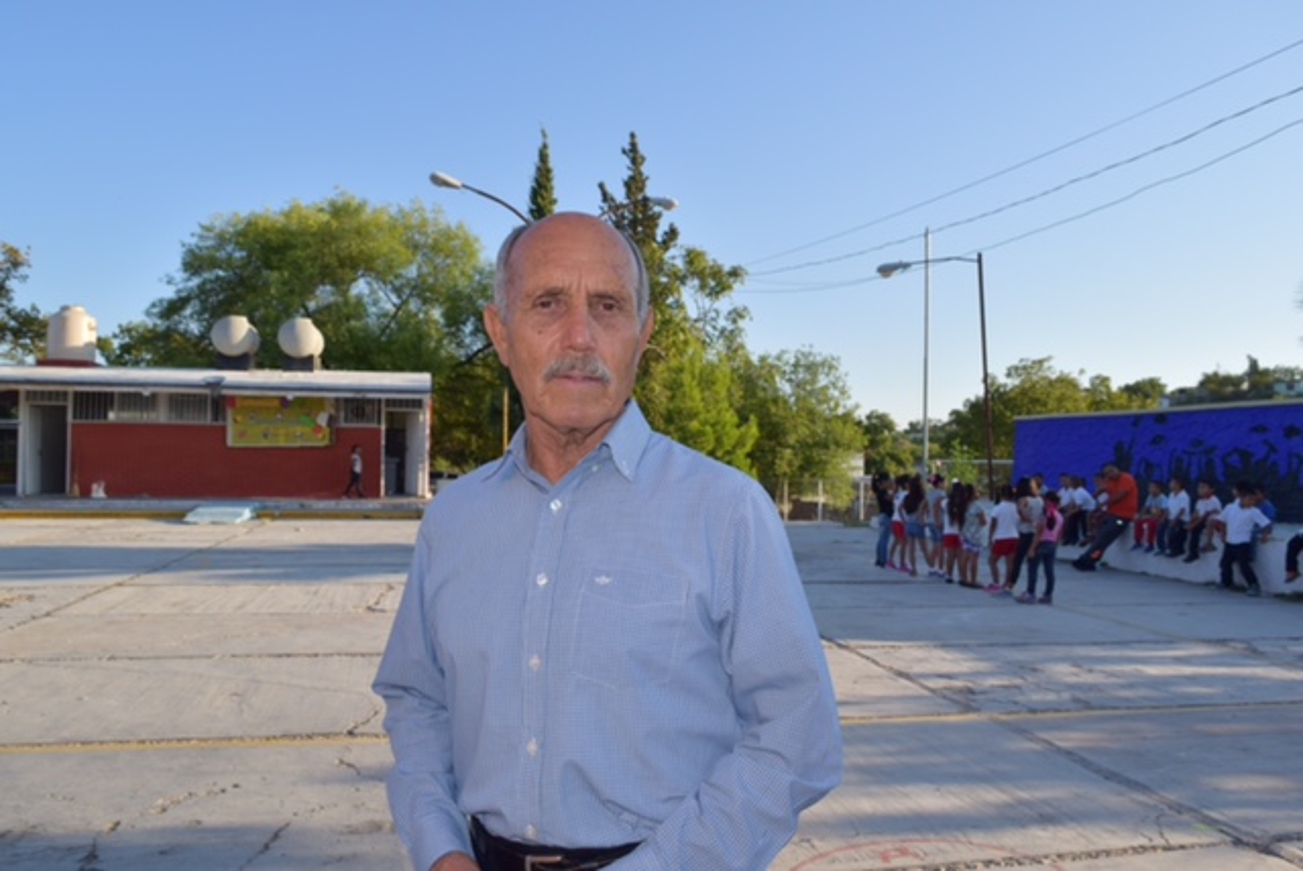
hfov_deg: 67.3
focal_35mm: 27
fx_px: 978
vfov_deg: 48.0
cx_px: 652
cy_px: 436
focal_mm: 18
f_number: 8
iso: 100
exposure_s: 1/200
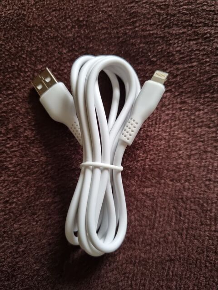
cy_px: 145
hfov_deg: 53.1
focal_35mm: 26
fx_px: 218
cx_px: 109
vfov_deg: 67.3
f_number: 1.8
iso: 640
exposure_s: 1/25
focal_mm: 5.4
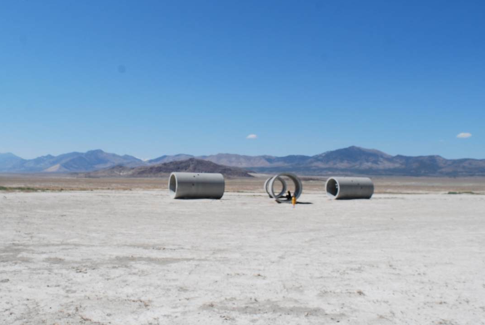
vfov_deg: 36.9
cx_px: 217
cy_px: 143
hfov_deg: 53.0
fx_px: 486
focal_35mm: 36
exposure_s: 1/320
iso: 100
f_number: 9
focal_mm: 20
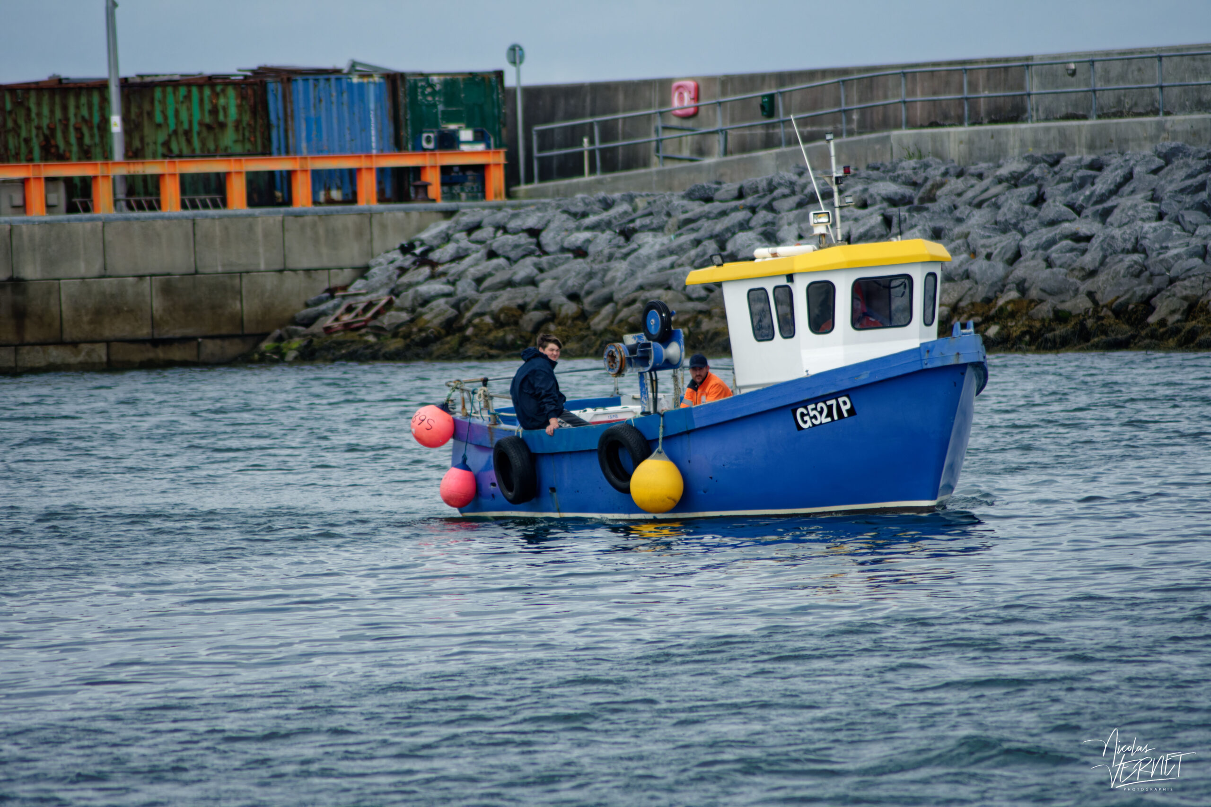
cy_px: 404
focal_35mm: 375
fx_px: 12614
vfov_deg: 3.7
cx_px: 606
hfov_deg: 5.5
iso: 800
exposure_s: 1/2000
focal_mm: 250
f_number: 5.6
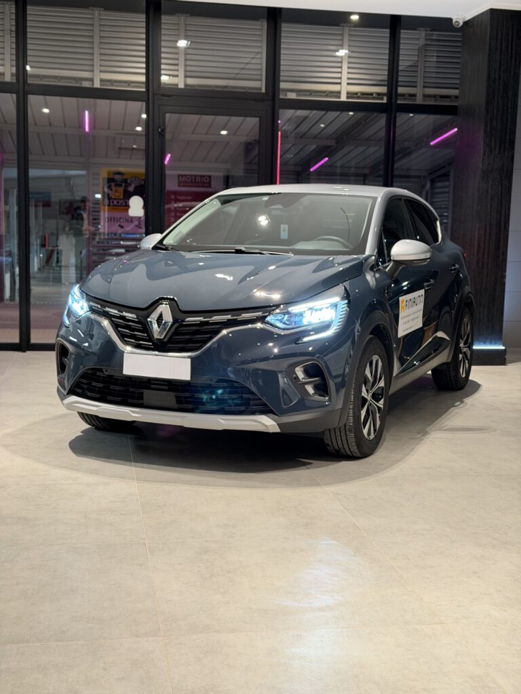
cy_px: 347
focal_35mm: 48
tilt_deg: -6.9
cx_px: 260
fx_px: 963
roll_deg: -1.0
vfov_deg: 39.7
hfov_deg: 30.3
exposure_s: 1/60
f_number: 1.78
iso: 250
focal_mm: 6.76
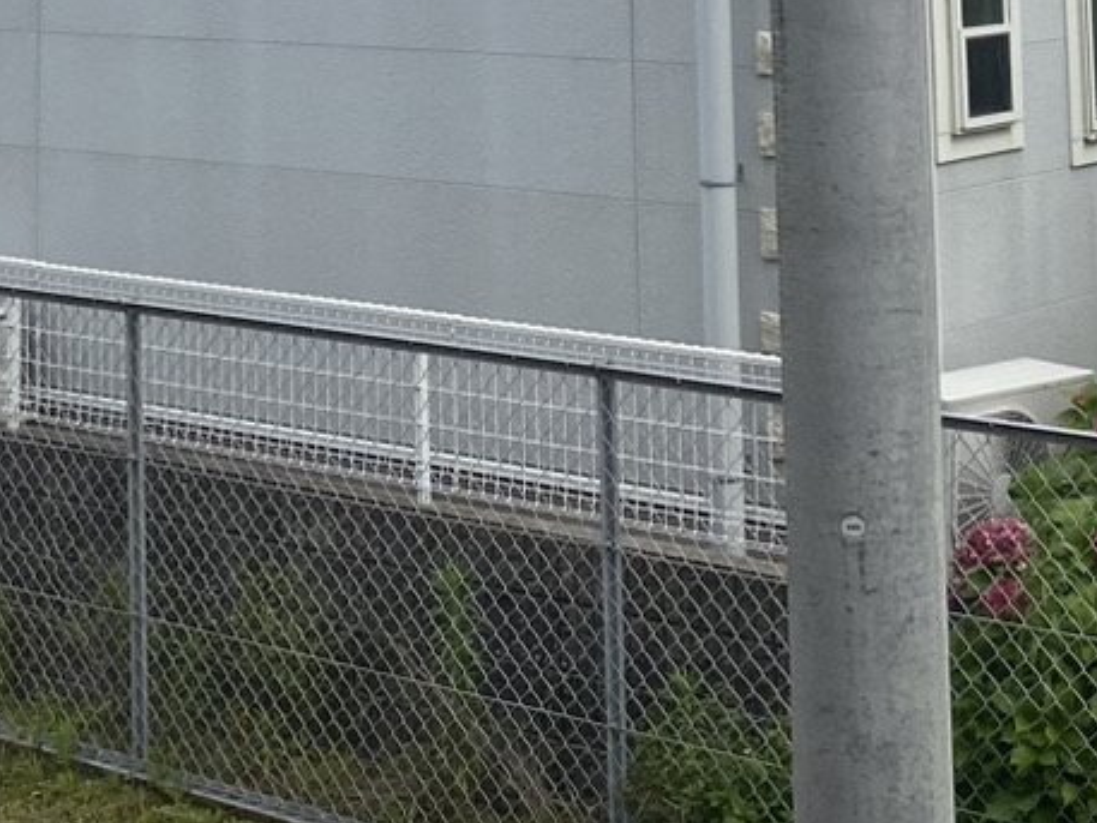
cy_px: -576
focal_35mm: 91
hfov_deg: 21.5
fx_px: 2885
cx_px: 492
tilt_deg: +6.9
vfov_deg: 14.6
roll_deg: +0.5
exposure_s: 1/3984
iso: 32
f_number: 1.8
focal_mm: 4.25
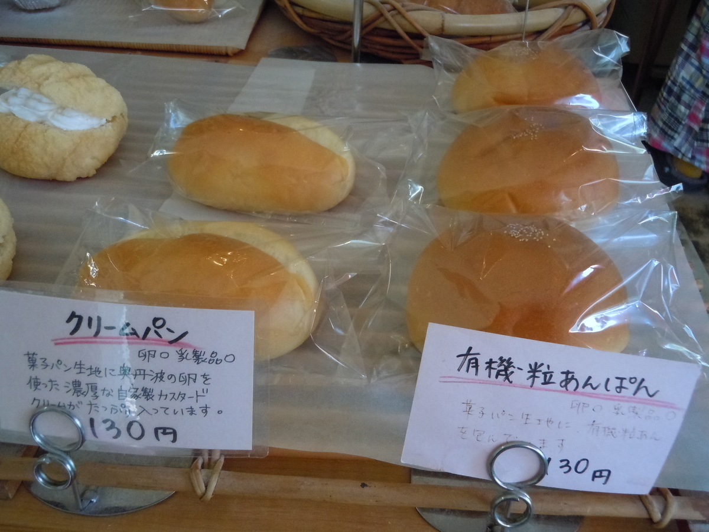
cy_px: 266
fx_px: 676
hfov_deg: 55.4
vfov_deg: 42.9
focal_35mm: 33
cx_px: 354
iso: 500
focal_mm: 5.9
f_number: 4
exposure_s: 1/125
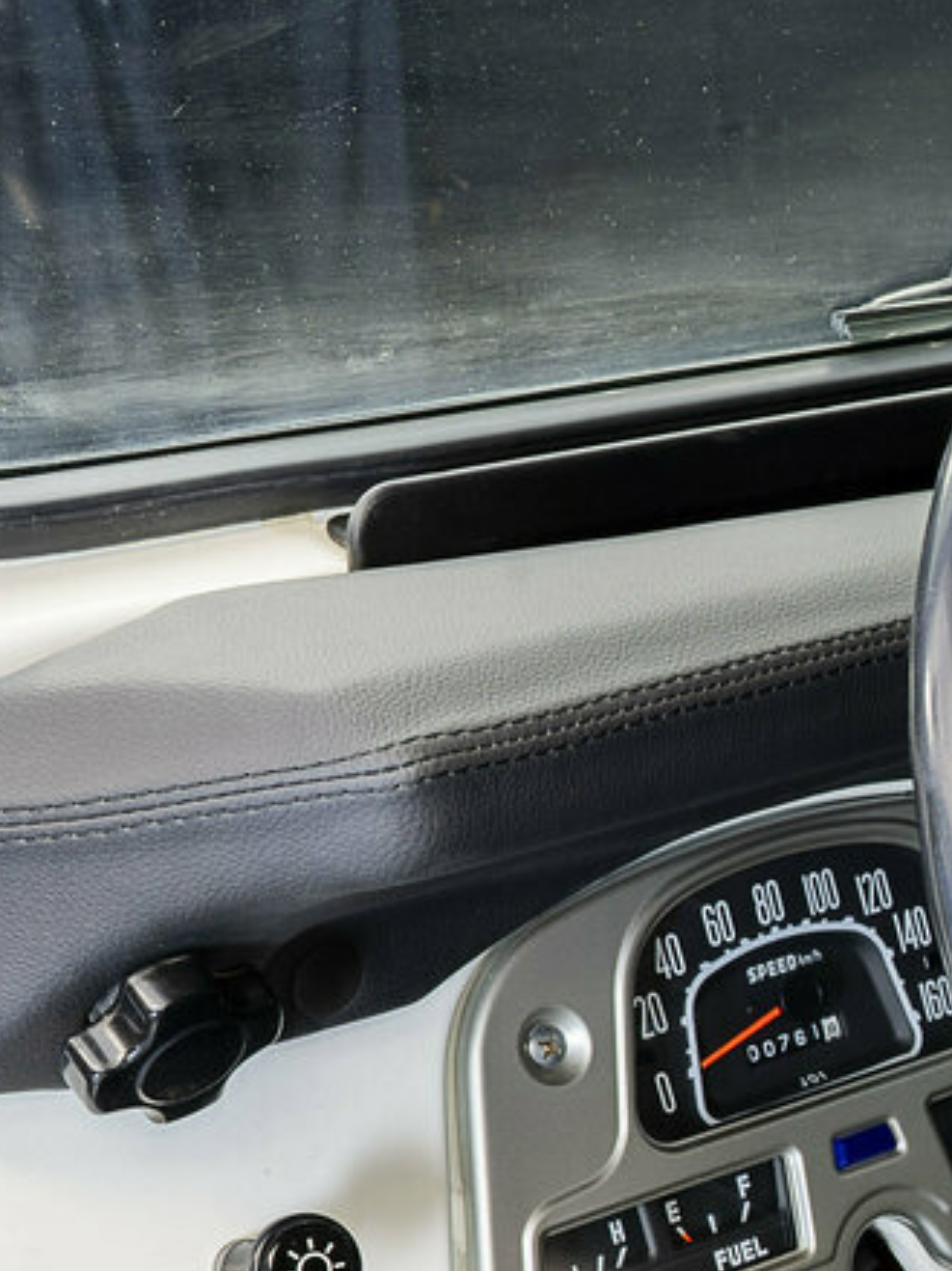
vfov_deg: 21.0
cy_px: 1086
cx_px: 1649
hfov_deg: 14.4
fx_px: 3375
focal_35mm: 92
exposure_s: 4
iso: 250
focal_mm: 35
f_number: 10
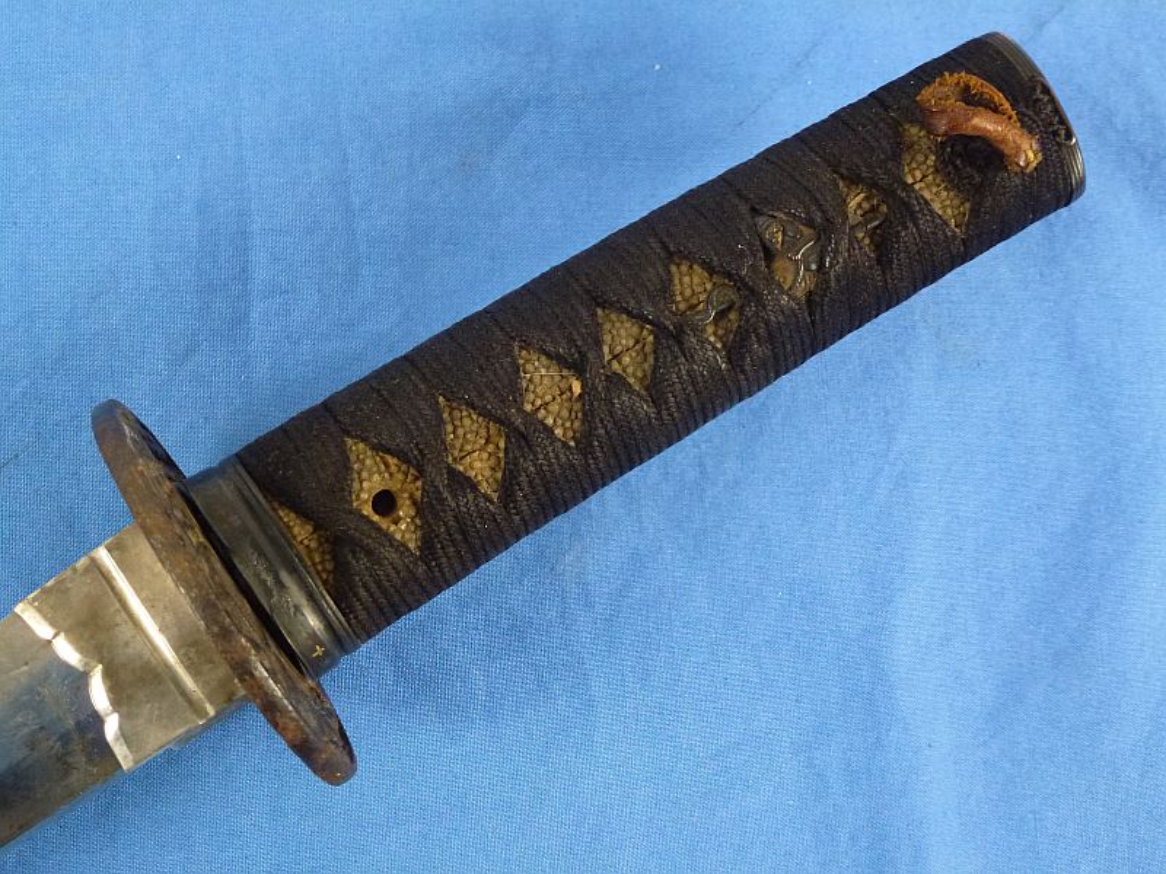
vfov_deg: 29.7
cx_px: 583
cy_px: 437
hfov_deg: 38.9
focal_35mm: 49
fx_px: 1651
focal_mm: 8.7
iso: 400
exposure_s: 1/60
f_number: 4.1
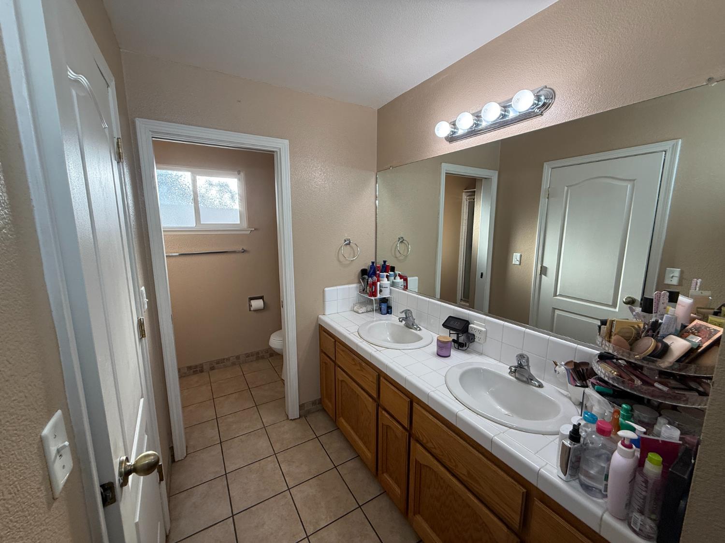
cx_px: 362
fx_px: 293
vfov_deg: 85.7
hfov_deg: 102.1
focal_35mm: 14
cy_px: 272
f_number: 2.2
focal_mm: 2.22
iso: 125
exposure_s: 1/120
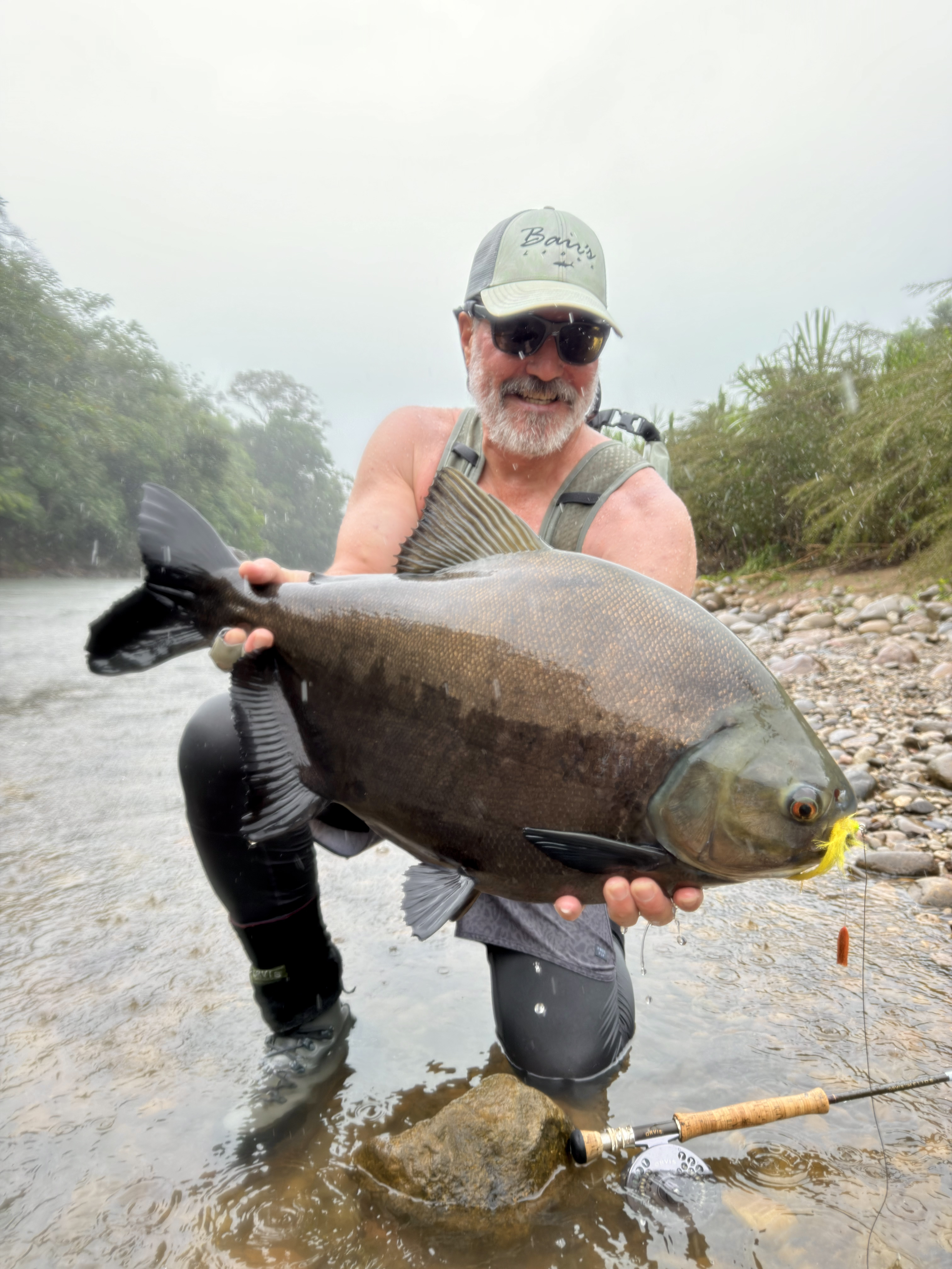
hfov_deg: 56.8
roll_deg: -1.3
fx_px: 880
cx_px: 476
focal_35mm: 24
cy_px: 634
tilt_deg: -4.0
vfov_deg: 71.6
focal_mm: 6.76
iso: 100
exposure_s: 1/646
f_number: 1.78
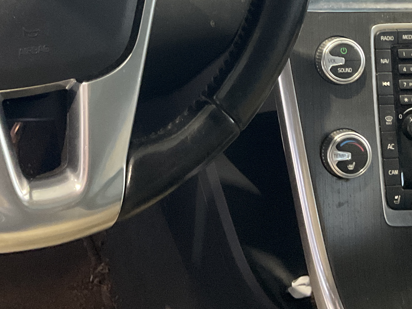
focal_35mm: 75
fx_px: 893
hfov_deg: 25.9
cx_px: 142
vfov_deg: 18.8
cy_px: -40
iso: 250
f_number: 1.8
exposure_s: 1/40
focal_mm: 3
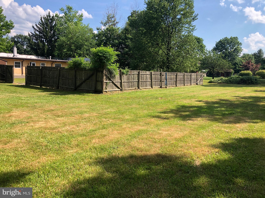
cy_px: 99
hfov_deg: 63.4
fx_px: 214
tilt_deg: -7.0
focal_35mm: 28
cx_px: 132
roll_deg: -3.1
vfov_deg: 49.7
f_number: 1.8
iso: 20
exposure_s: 1/1091
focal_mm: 3.99
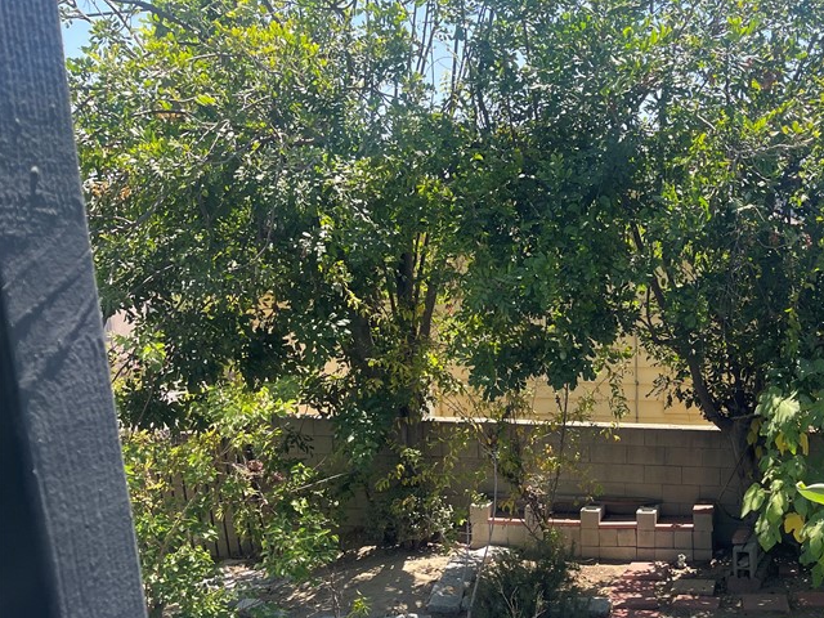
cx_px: 654
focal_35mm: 40
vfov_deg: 35.2
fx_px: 952
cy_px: 464
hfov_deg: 44.6
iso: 32
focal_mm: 5.1
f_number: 1.6
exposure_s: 1/813
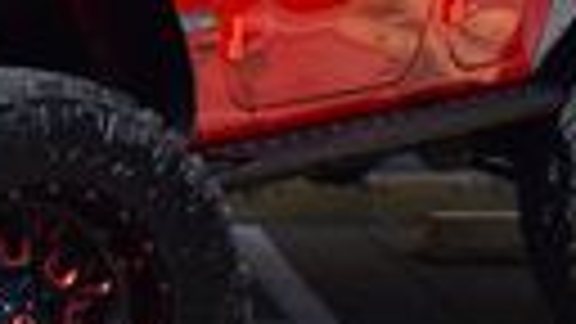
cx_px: -351
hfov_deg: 7.7
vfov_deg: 4.4
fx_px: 4194
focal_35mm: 275
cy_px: -198
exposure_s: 1/500
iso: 360
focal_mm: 35
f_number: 11
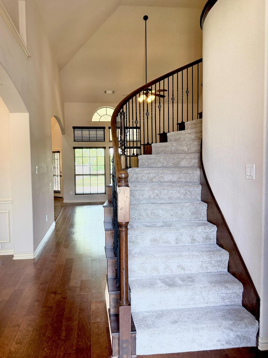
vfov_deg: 65.3
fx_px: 279
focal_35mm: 27
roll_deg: +0.6
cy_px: 179
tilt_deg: -4.0
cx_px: 121
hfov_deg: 51.3
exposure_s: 1/121
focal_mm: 6.76
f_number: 1.78
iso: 160
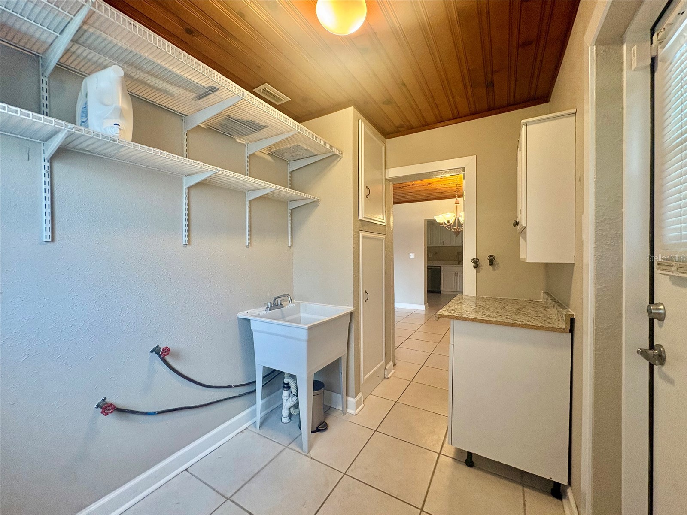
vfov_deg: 85.7
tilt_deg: -0.7
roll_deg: +1.1
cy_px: 258
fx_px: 278
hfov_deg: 102.1
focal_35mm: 14
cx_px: 344
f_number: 2.2
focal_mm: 2.22
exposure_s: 1/60
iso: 250
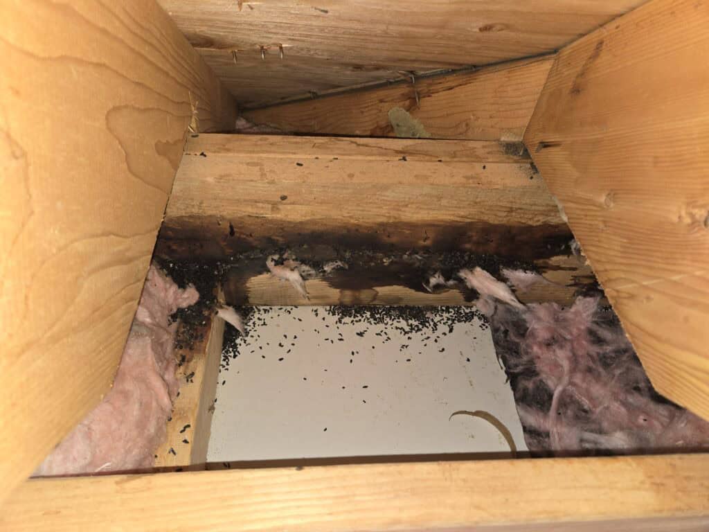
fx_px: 471
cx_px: 354
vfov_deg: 58.9
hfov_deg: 73.9
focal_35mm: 23
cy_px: 266
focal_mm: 5.4
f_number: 1.8
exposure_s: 1/50
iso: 80
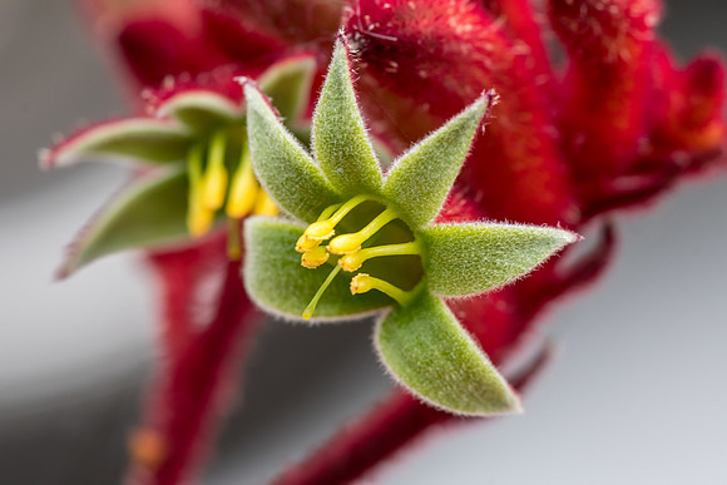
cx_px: 364
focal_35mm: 158
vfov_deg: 8.7
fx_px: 3181
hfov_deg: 13.0
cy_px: 242
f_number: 14
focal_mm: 105
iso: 400
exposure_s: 1/200
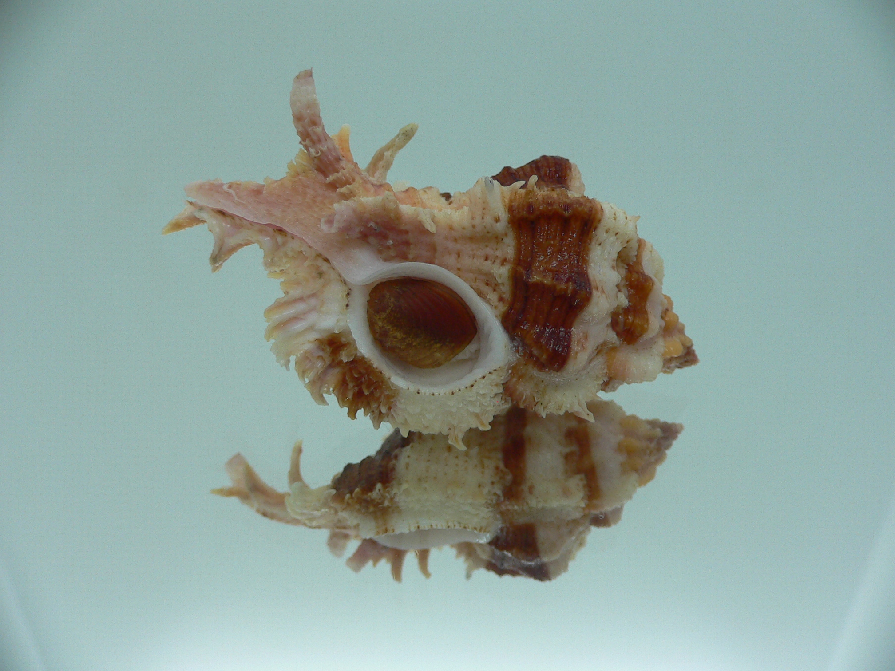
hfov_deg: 52.6
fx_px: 905
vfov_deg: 40.7
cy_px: 336
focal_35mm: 35
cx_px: 448
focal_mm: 4.6
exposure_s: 1/60
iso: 80
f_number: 2.8
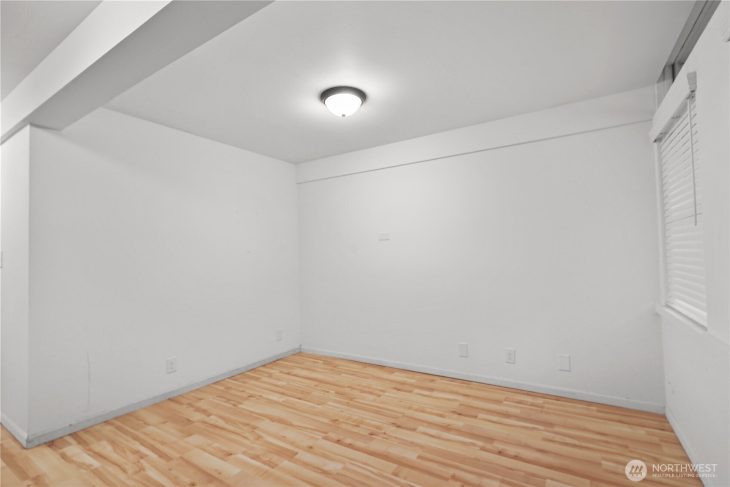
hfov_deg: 96.7
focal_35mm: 16
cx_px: 365
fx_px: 324
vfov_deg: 73.7
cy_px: 244
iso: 400
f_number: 7.1
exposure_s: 1/3
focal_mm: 16
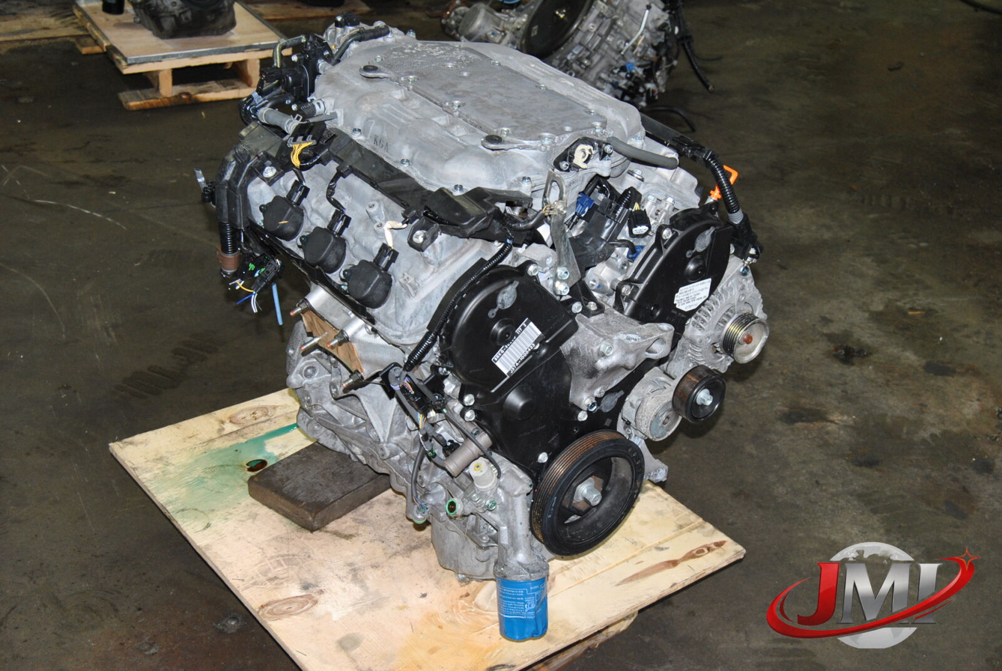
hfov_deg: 41.1
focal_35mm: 48
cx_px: 501
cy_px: 336
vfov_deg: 28.2
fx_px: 1338
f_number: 7.1
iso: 400
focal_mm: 32
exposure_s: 1/200
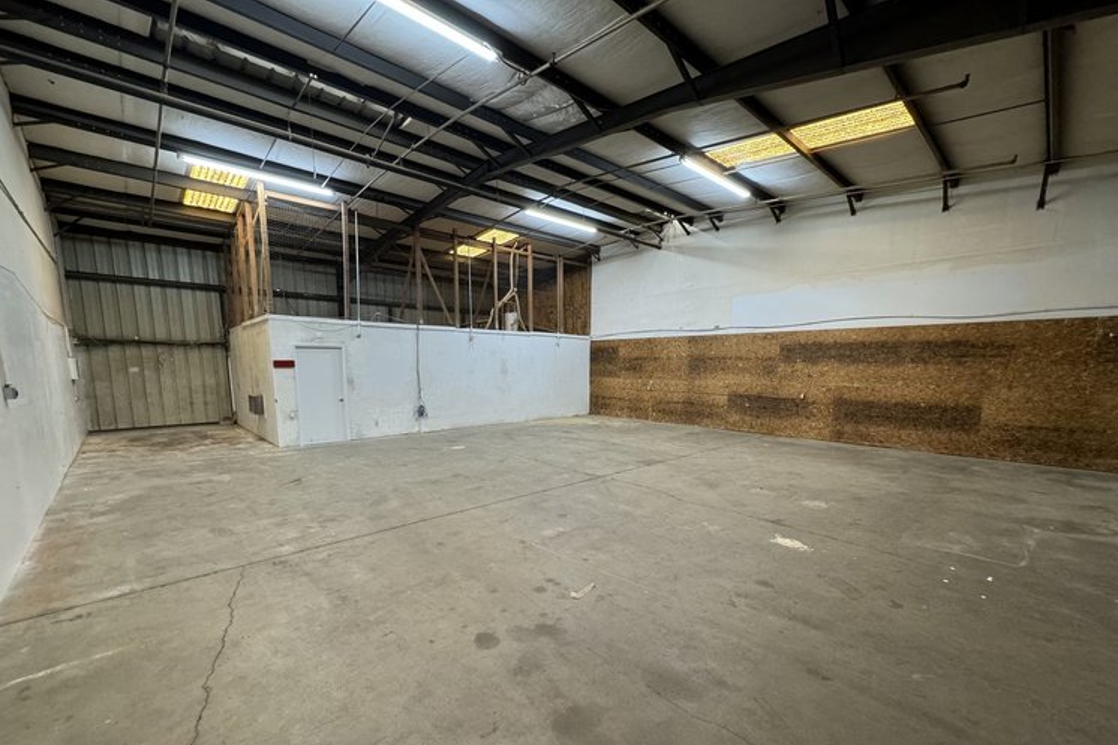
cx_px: 563
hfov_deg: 100.4
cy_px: 430
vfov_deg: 76.8
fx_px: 466
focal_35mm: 15
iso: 320
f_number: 2.2
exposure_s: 1/60
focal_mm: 2.22
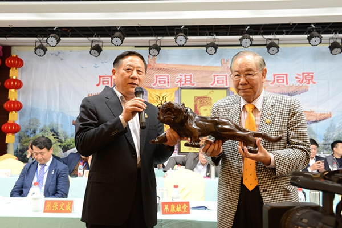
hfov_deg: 48.5
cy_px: 114
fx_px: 380
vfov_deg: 33.4
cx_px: 171
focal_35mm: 40
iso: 1600
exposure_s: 1/40
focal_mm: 40
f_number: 8
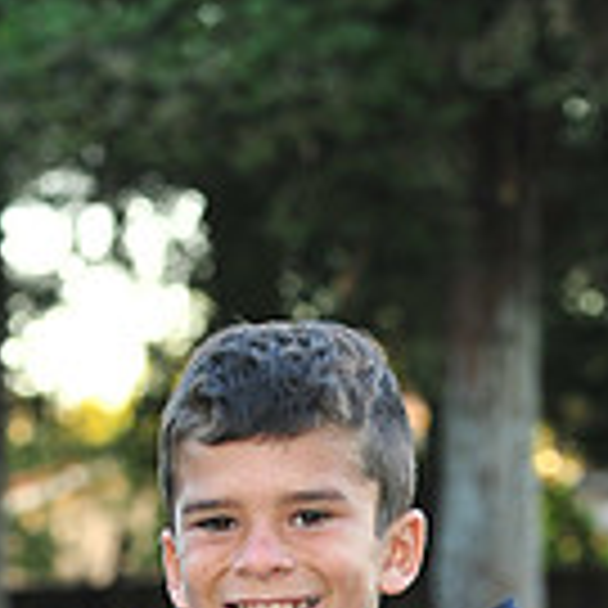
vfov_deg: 5.9
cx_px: 230
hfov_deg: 6.0
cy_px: 1085
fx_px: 5822
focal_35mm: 293
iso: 200
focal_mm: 80
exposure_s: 1/80
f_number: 4.5
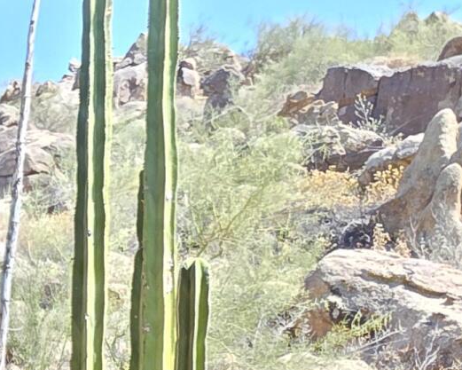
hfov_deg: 18.1
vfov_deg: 20.1
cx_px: -451
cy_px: 402
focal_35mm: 73
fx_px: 998
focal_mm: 2.2
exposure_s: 1/288
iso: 40
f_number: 1.9
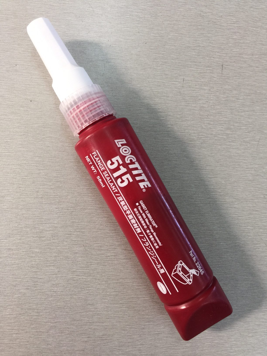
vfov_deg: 61.7
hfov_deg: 48.2
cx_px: 134
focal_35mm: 29
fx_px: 298
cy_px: 178
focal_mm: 4.15
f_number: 2.2
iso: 40
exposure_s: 1/33
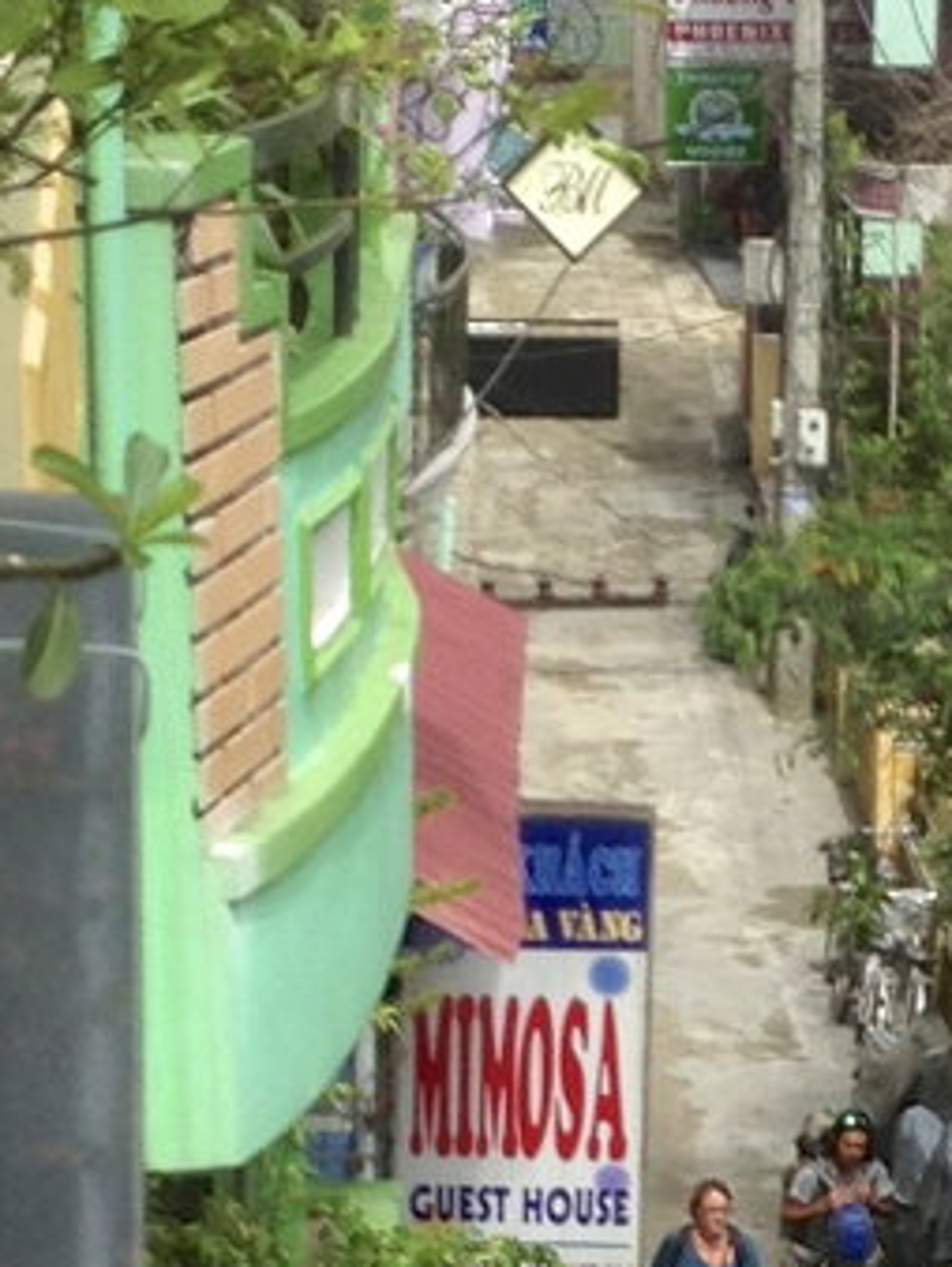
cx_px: 1068
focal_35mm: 156
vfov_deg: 12.5
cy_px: 1263
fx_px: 5713
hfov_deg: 9.4
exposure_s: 1/985
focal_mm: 4.13
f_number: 2.4
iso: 50
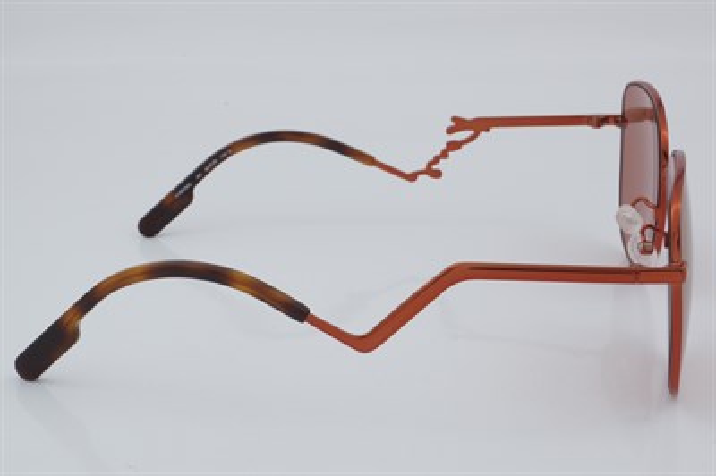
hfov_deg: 27.0
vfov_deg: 18.2
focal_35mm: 75
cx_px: 358
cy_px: 238
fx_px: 1490
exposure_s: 1/4
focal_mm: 50
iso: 100
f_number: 32
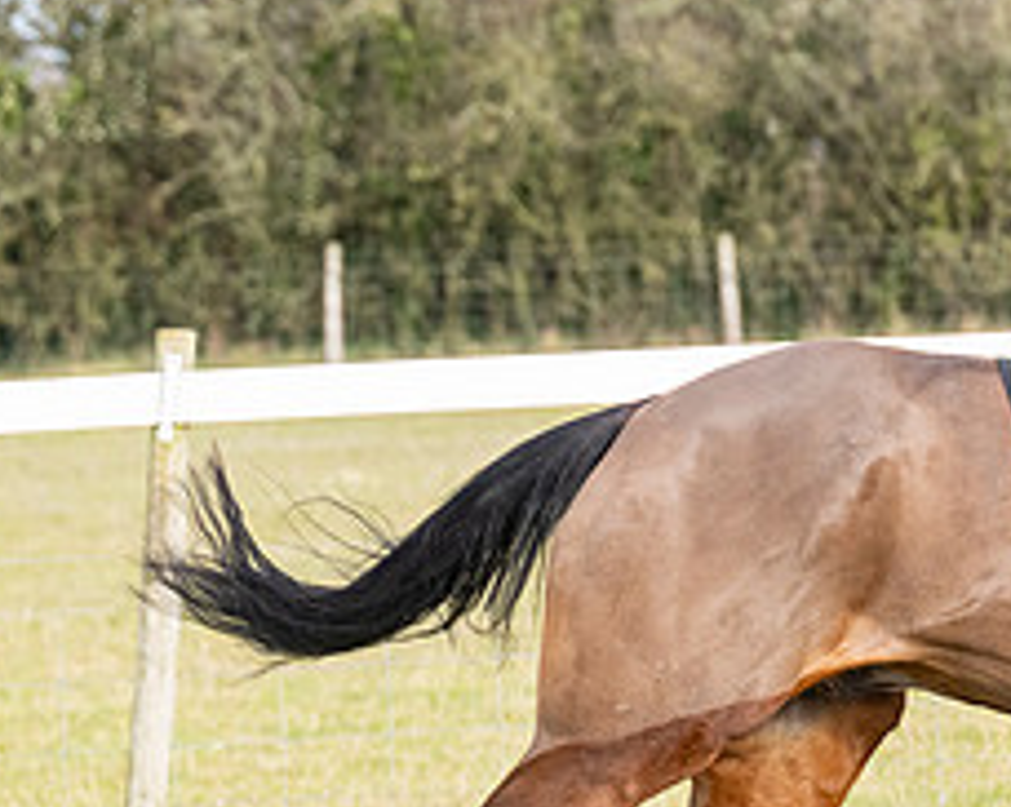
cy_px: 767
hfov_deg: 4.6
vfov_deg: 3.7
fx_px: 12586
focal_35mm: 421
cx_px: 1206
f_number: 5
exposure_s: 1/1600
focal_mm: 135
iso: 800
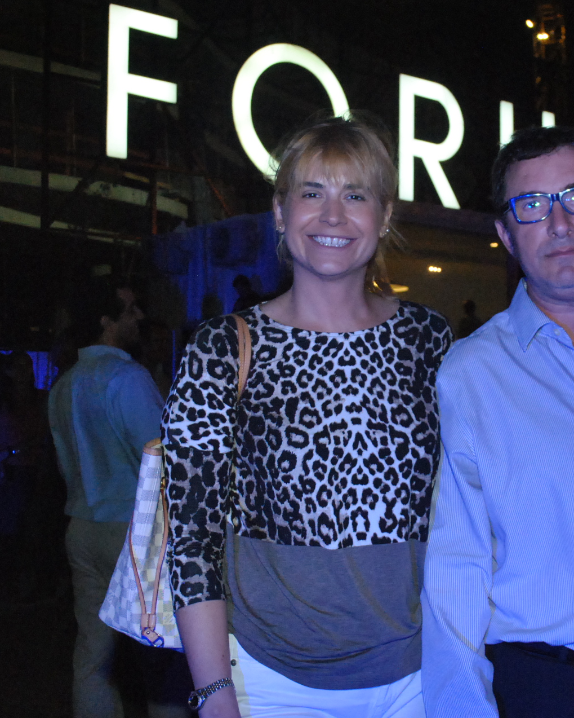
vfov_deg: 31.4
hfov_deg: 25.2
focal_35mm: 60
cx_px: 398
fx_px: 1274
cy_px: 358
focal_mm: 28
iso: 1400
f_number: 5.6
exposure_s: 1/80
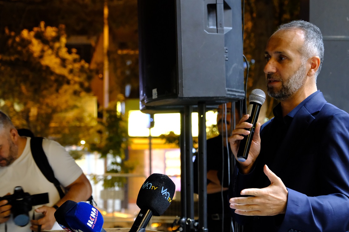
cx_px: 199
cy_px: 120
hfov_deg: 19.1
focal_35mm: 107
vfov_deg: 12.8
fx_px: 1037
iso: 3200
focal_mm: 58.6
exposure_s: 1/13
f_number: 4.5
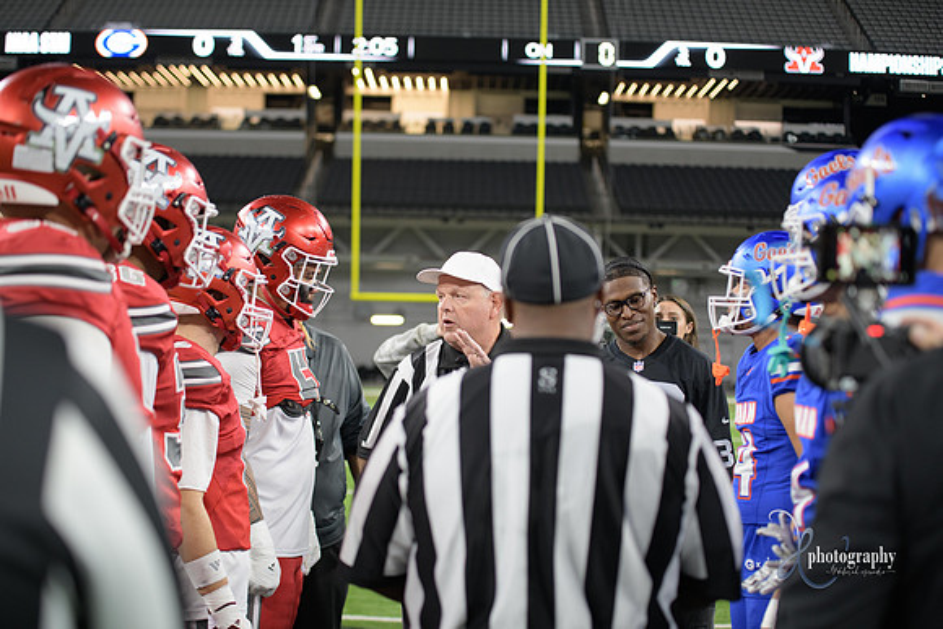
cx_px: 472
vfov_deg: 19.5
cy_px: 314
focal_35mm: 70
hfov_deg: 28.8
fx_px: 1834
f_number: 2.8
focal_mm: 70
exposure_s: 1/400
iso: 1000
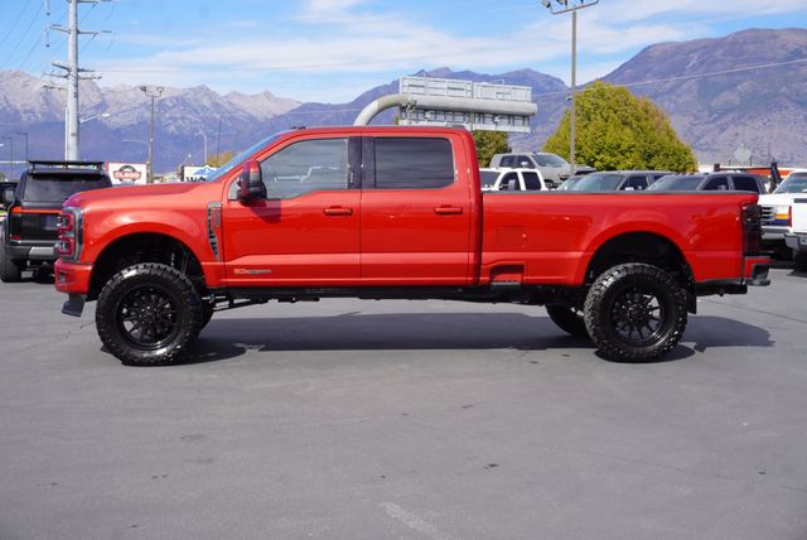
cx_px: 404
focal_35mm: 51
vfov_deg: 26.5
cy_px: 270
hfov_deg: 38.8
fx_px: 1144
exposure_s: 1/125
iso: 100
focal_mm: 34
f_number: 10
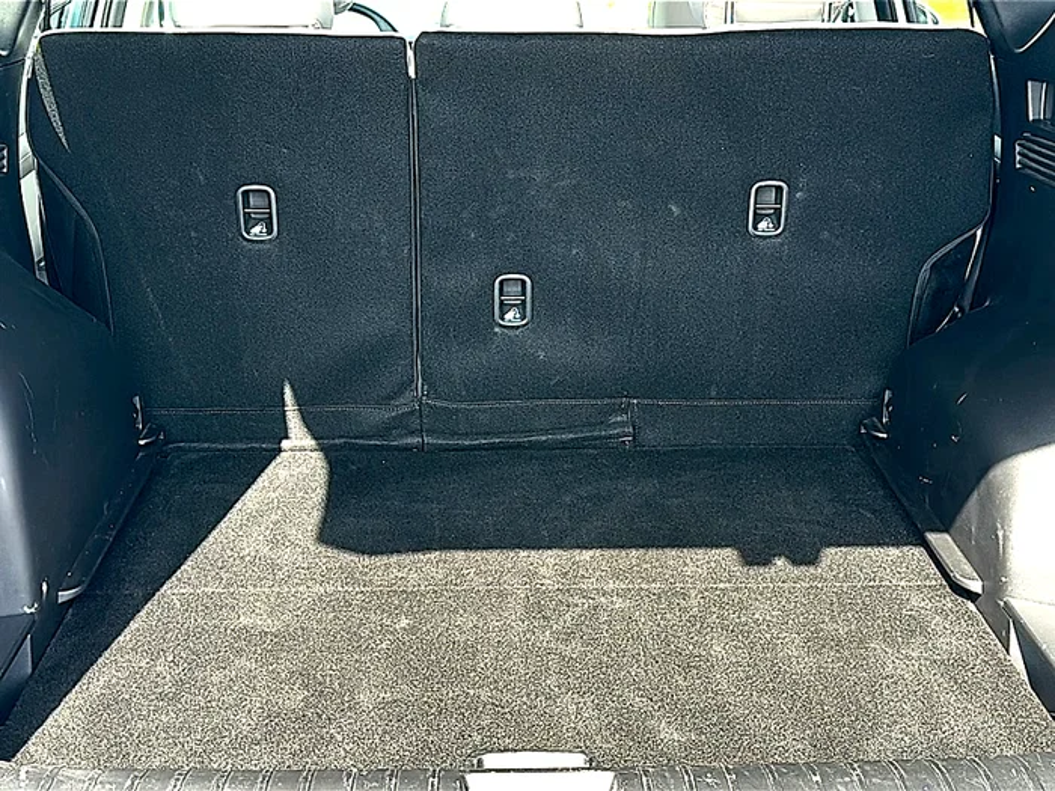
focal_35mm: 43
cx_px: 528
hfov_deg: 43.9
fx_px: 1311
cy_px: 396
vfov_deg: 33.6
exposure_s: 1/309
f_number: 1.78
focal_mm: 6.86
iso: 125
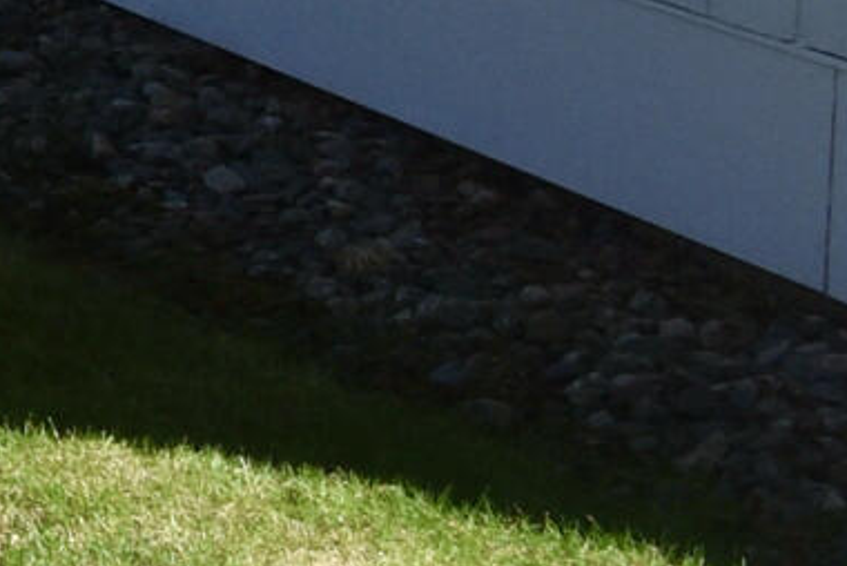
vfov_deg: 6.2
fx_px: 5015
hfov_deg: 7.7
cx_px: -2138
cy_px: -785
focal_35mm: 213
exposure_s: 1/500
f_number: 8
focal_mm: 18
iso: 280
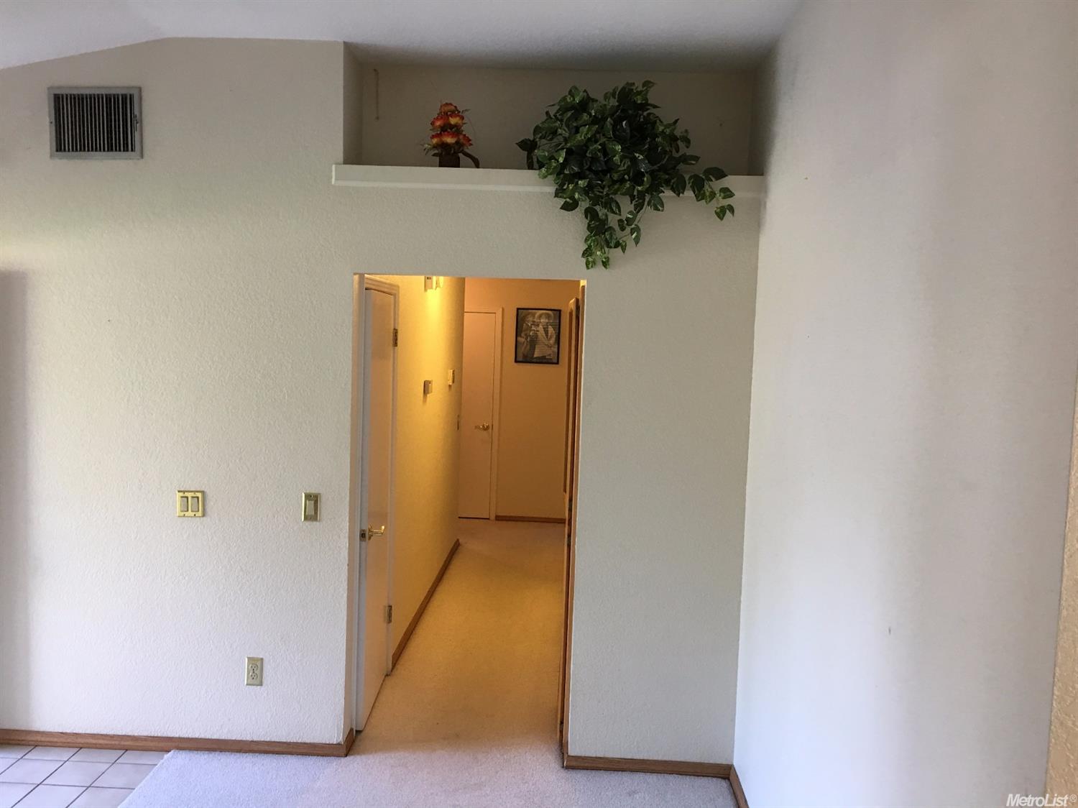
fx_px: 903
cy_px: 404
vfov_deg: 48.2
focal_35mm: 29
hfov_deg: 61.7
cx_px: 539
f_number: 2.2
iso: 40
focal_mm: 4.15
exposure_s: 1/15
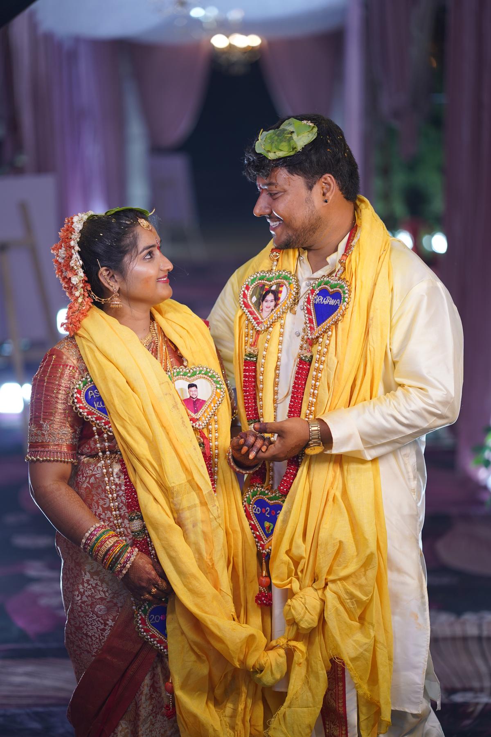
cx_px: 246
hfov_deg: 16.1
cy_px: 368
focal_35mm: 85
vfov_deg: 23.9
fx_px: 1739
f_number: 2
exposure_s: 1/200
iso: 250
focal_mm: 85
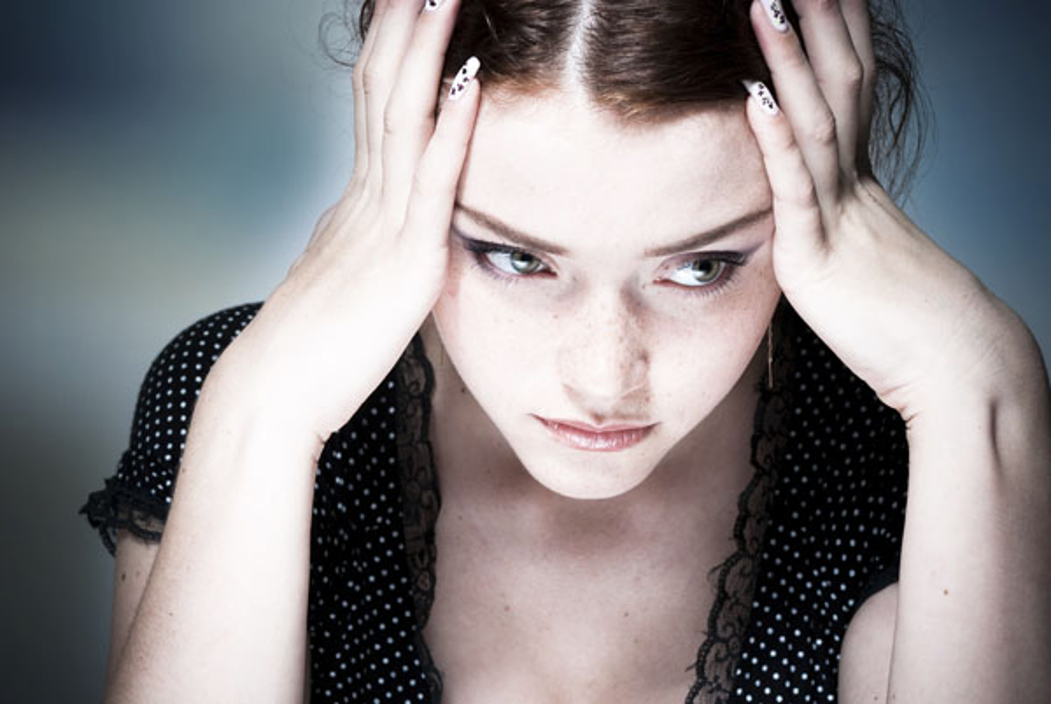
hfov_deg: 23.3
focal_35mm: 87
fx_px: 2544
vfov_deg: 15.8
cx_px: 526
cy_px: 352
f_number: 8
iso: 100
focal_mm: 58
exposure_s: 1/90
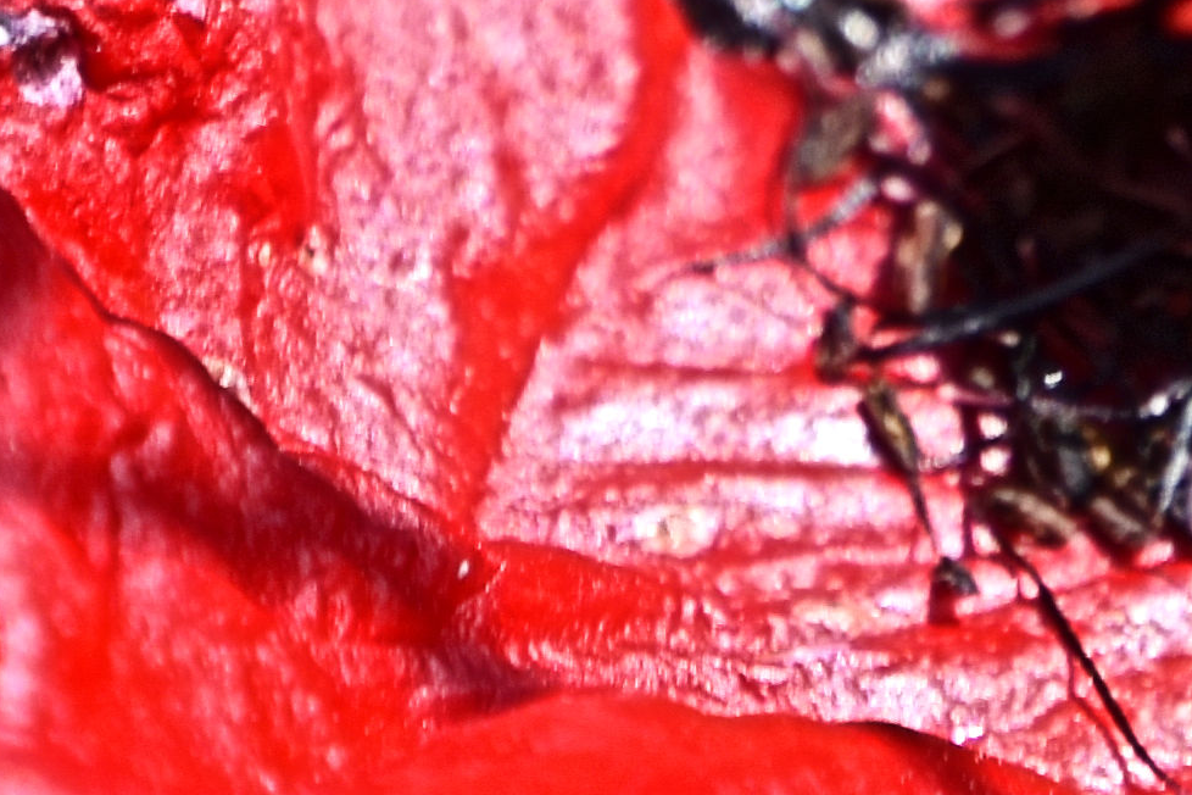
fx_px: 56353
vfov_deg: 0.8
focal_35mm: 1702
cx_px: 1525
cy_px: -102
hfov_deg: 1.2
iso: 100
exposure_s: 1/320
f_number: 6.3
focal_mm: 185
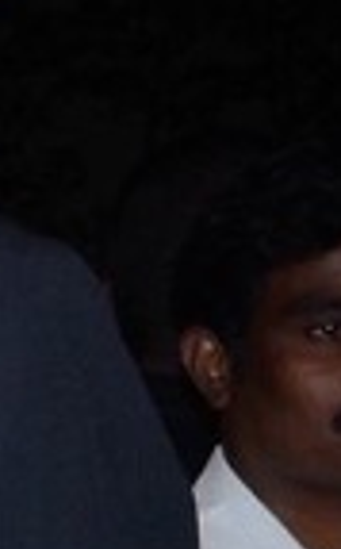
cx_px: -1659
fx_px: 4777
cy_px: 870
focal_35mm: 320
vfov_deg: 6.5
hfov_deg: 3.6
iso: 500
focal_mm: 25
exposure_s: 1/125
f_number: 9
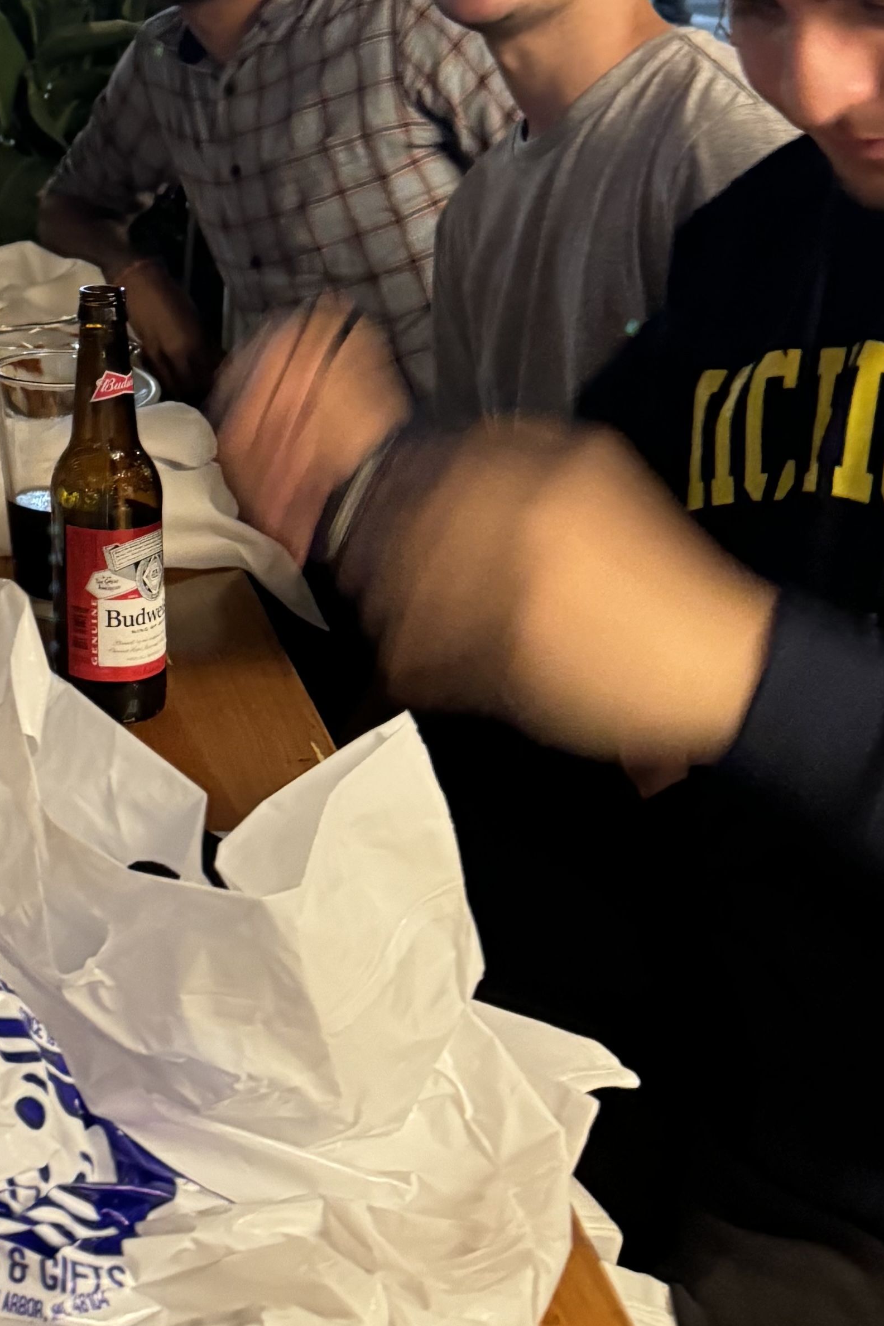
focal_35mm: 60
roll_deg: -0.7
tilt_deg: -1.9
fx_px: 2210
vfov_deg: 30.8
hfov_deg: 21.4
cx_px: -112
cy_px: -23
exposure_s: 1/30
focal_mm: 6.76
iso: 800
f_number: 1.78
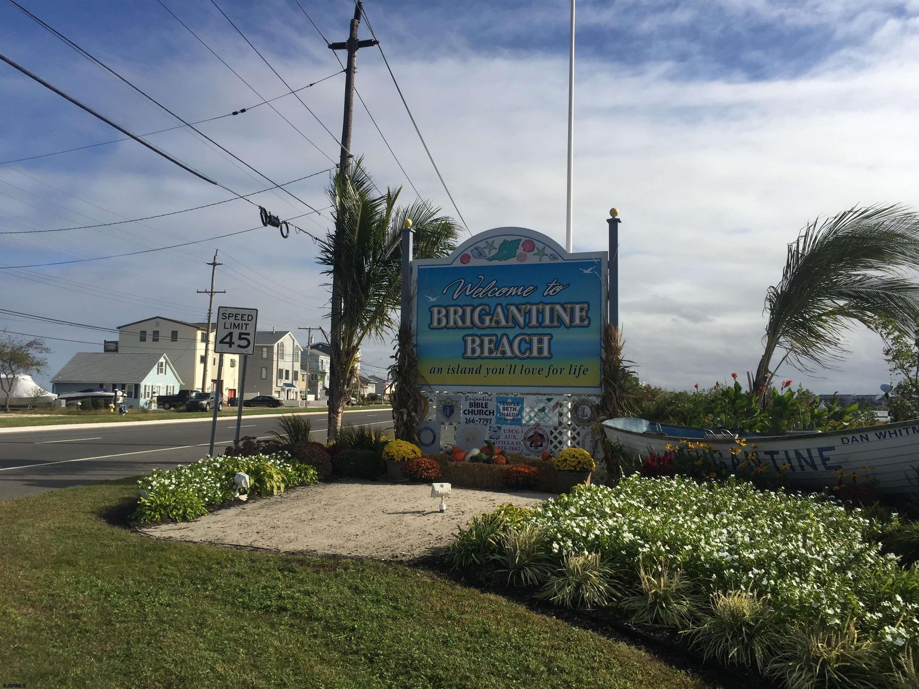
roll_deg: -2.4
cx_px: 460
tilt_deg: +4.4
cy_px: 344
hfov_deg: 61.7
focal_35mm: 29
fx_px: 770
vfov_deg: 48.2
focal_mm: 4.15
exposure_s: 1/3300
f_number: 2.2
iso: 32
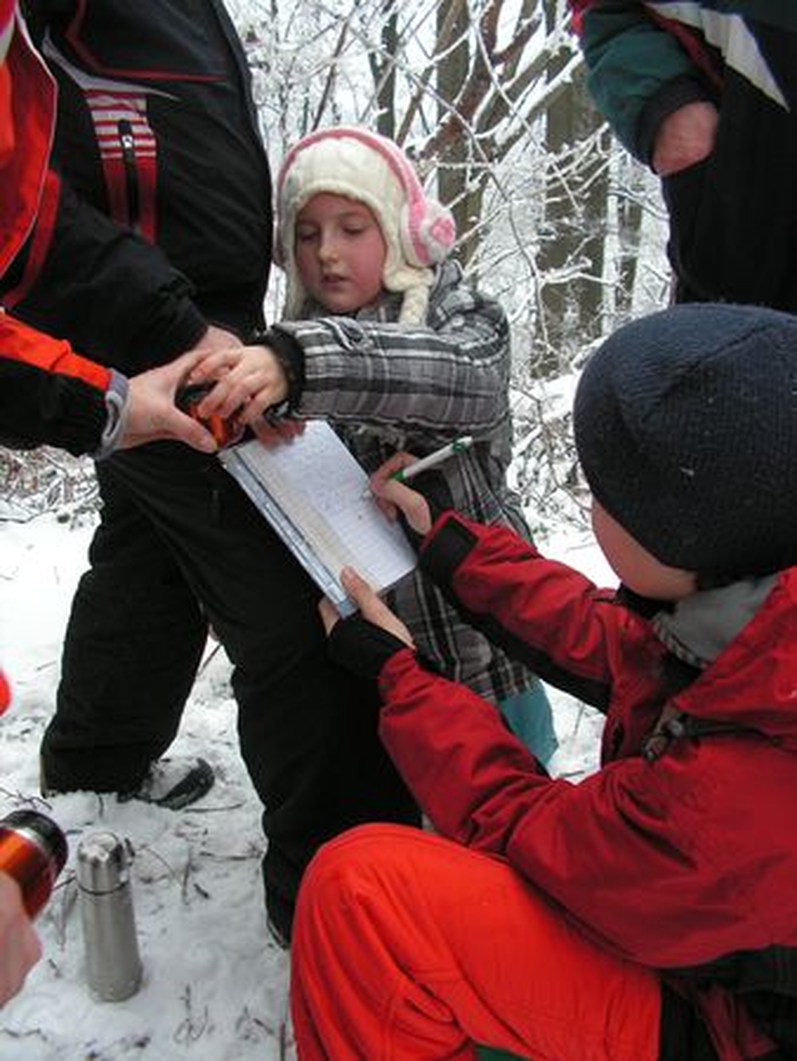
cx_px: 398
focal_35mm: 36
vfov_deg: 51.3
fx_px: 1104
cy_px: 530
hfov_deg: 39.7
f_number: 3.2
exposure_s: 1/50
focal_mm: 6
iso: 80
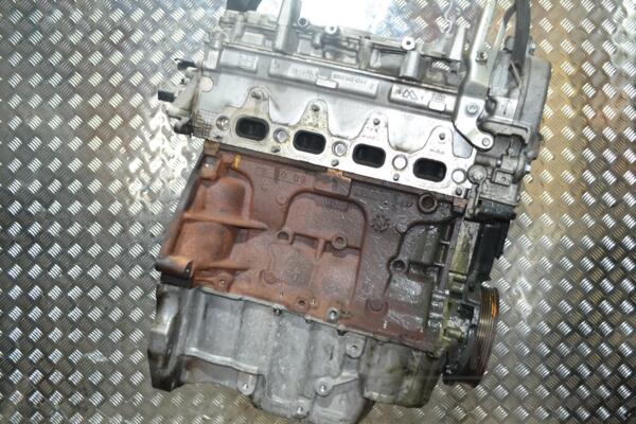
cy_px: 212
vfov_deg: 40.0
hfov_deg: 57.2
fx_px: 583
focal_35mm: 33
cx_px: 318
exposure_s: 1/60
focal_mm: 22
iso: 1600
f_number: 4
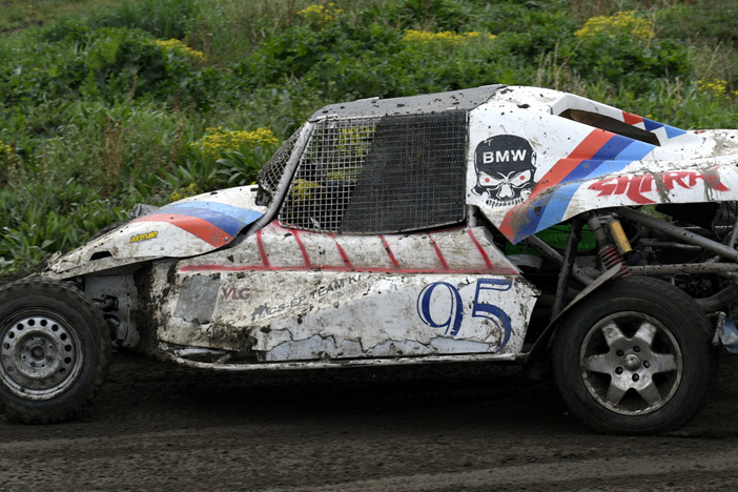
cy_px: 213
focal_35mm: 197
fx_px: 4038
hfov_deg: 10.4
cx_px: 408
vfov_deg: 7.0
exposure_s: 1/1250
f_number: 5.6
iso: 1250
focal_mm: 90
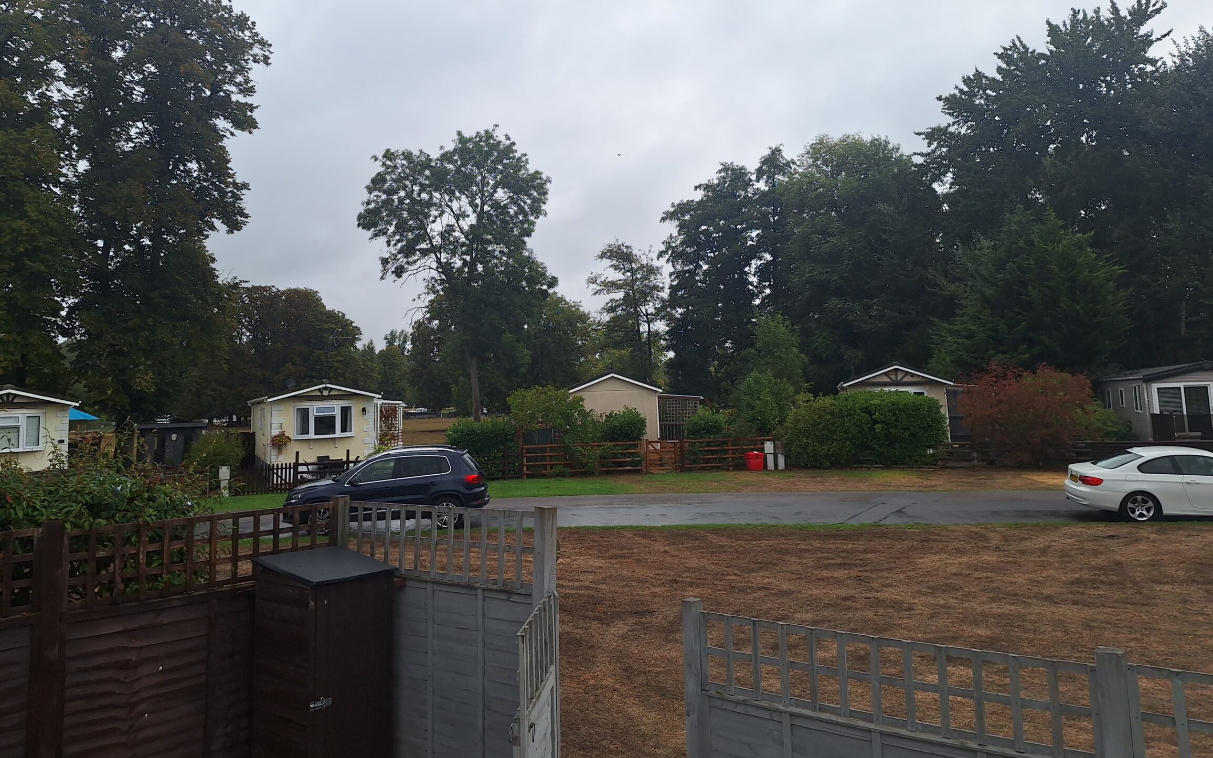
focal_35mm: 27
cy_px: 294
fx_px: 893
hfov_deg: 68.2
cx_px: 546
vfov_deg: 45.7
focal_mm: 5.54
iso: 40
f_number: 1.8
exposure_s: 1/1786
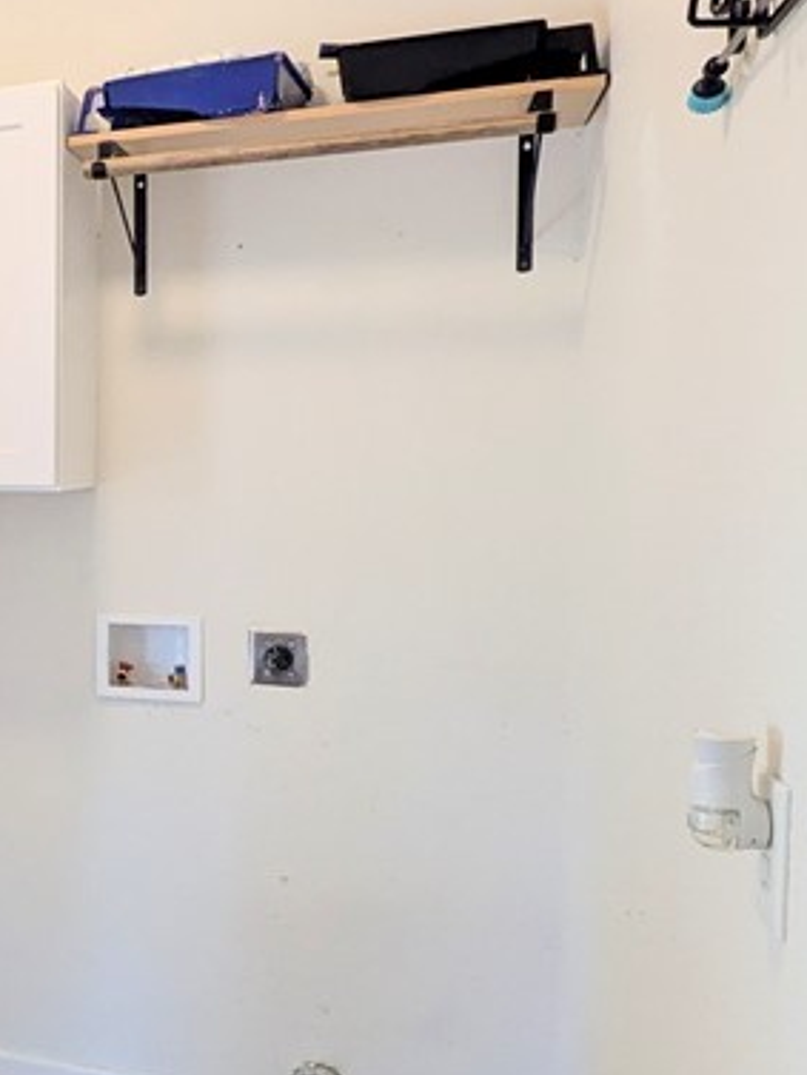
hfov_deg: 32.7
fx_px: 1181
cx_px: -100
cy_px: 539
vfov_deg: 49.0
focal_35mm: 38
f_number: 2.2
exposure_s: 1/120
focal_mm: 1.83
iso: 56
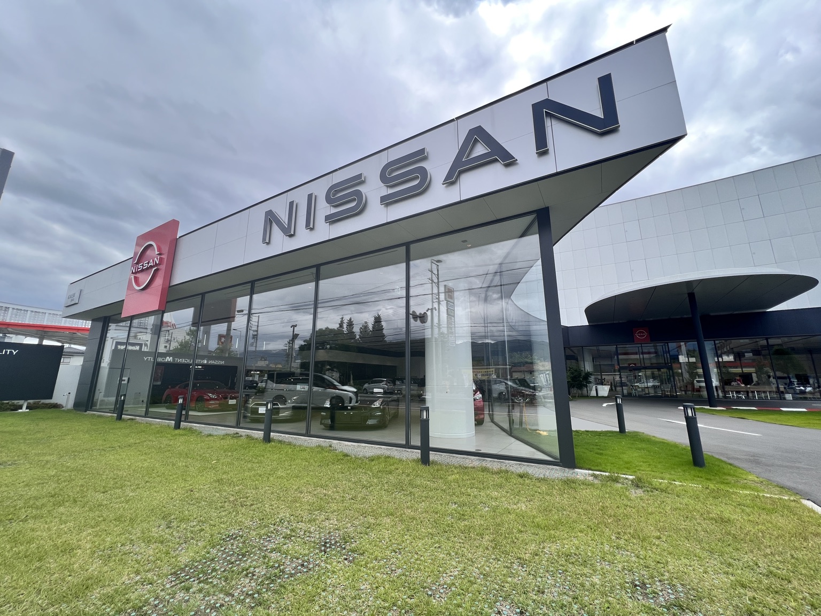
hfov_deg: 106.2
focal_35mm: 13
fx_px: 308
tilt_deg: +12.3
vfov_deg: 89.9
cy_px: 308
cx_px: 410
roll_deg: -0.2
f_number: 1.8
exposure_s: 1/911
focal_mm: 1.57
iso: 32
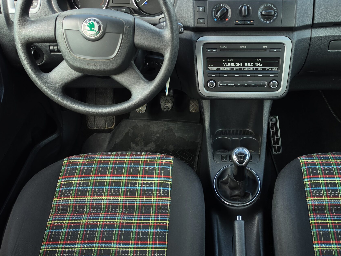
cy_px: 126
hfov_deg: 52.0
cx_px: 216
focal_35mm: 35
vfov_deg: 40.7
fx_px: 345
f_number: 1.4
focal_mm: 6.5
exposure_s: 1/180
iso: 32
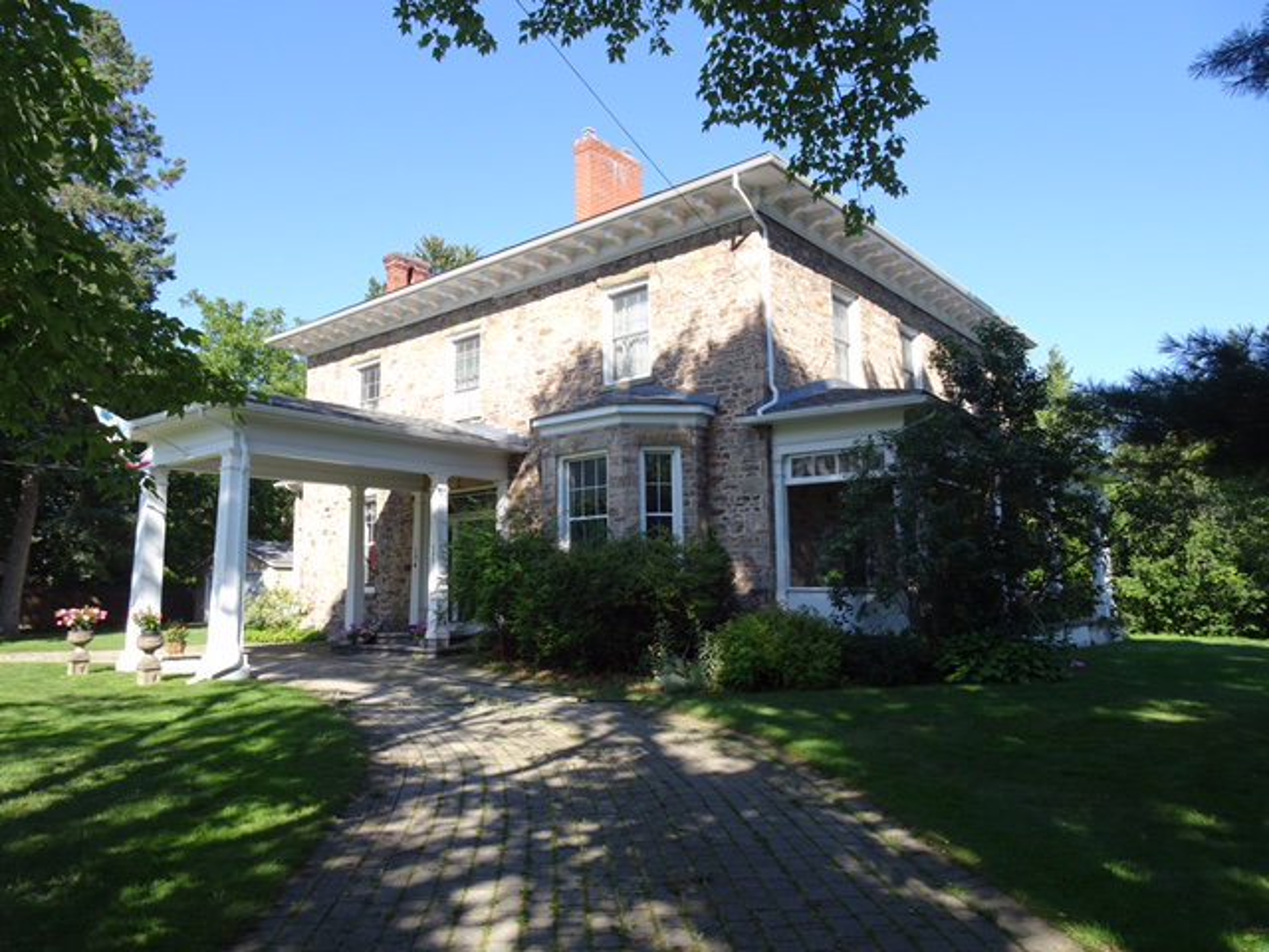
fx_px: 880
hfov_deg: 71.6
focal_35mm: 24
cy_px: 476
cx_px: 634
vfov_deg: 56.8
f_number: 3.5
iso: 80
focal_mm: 4.1
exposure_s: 1/320
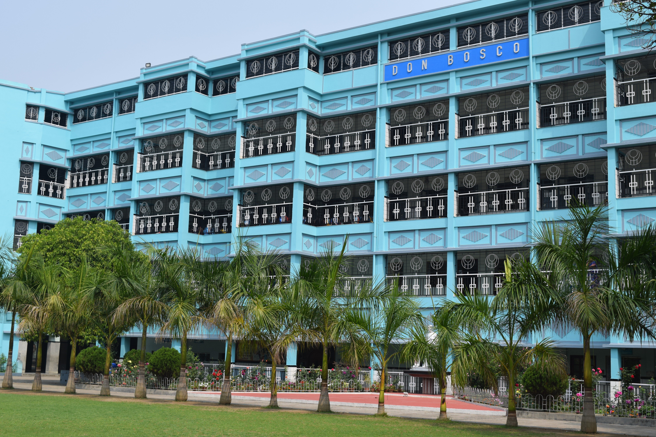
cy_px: 218
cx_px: 328
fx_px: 875
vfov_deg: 28.1
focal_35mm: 48
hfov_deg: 41.1
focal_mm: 32
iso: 200
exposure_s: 1/400
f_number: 10
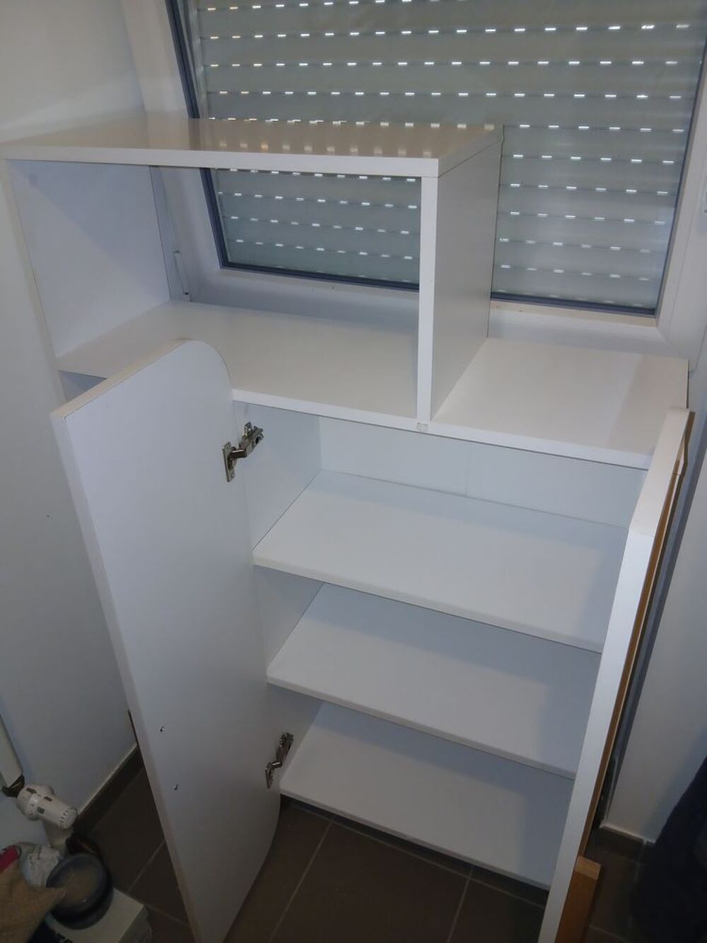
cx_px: 354
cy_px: 472
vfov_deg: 67.3
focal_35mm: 26
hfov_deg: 53.1
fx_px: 708
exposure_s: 1/50
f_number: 1.8
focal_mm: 3.98
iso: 160
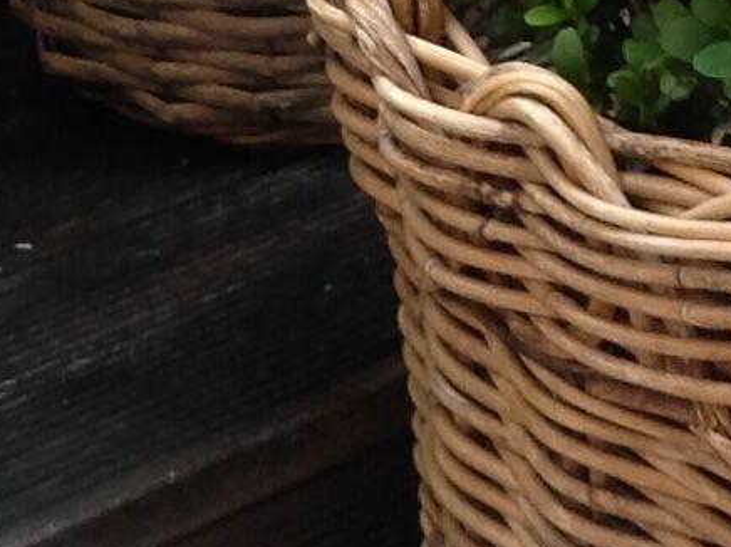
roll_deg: +0.3
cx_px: 42
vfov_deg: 7.0
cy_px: 784
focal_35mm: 208
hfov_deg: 9.5
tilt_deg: -30.9
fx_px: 4388
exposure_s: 1/17
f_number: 2.4
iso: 50
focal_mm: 4.28
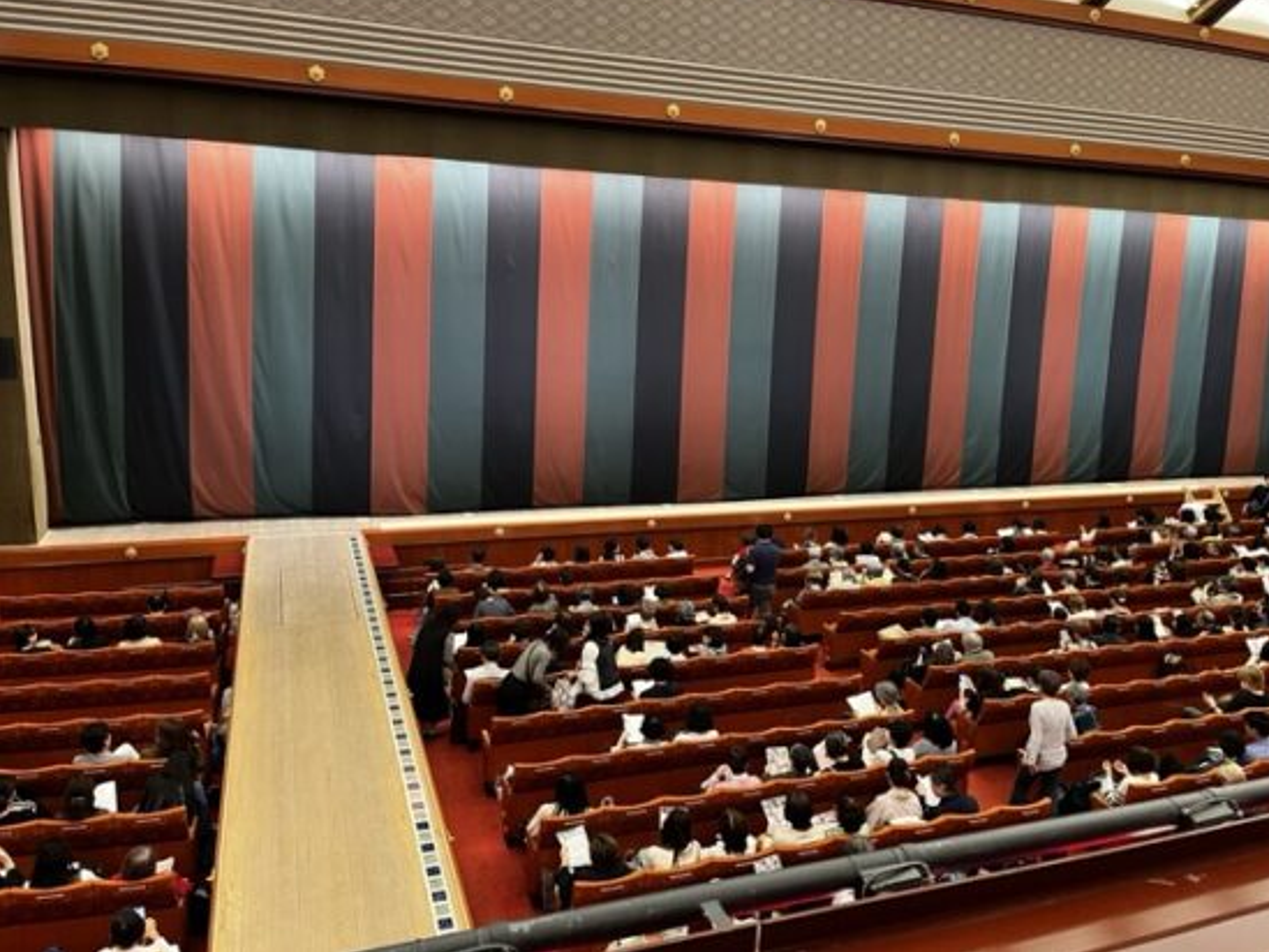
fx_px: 990
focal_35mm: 27
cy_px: 462
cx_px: 656
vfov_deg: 51.4
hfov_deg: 65.3
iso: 250
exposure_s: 1/51
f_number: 1.6
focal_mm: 5.1
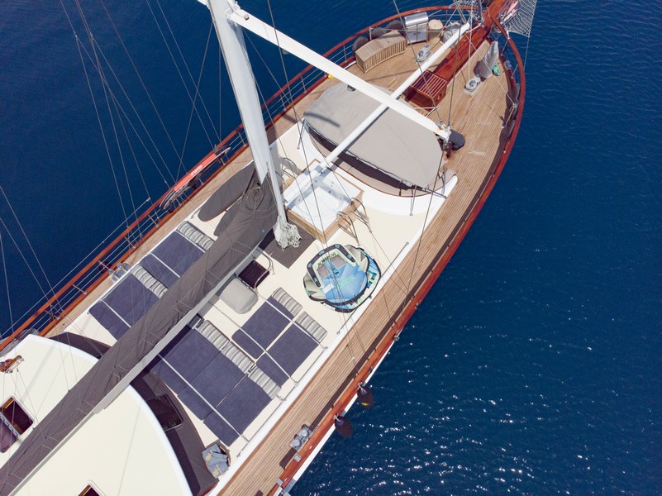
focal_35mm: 24
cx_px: 331
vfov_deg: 56.8
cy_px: 248
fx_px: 459
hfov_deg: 71.6
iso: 105
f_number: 2.8
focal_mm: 4.5
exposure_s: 1/8000
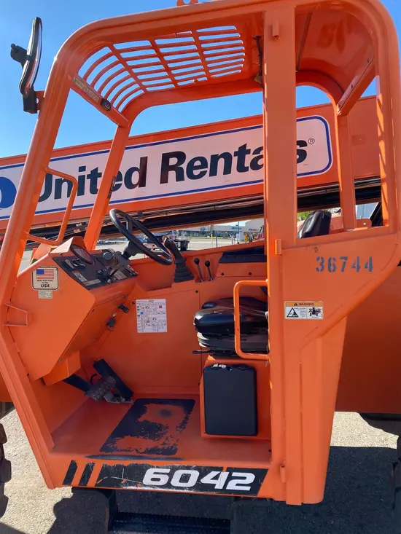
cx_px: 200
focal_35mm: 26
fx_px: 401
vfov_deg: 67.3
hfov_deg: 53.1
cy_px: 267
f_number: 1.8
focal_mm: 4.25
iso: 32
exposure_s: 1/949
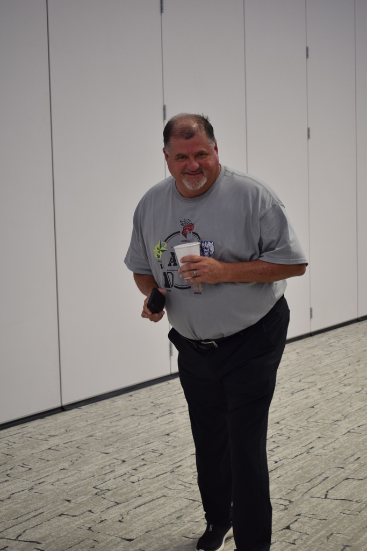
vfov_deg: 37.8
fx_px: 802
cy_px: 276
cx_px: 184
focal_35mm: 52
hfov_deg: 25.8
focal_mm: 35
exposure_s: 1/60
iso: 560
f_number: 4.5
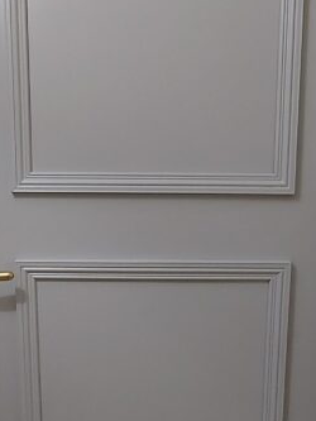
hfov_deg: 35.9
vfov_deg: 46.7
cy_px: 231
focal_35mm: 40
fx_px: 487
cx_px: 138
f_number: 2.2
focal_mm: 1.74
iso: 320
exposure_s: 1/50
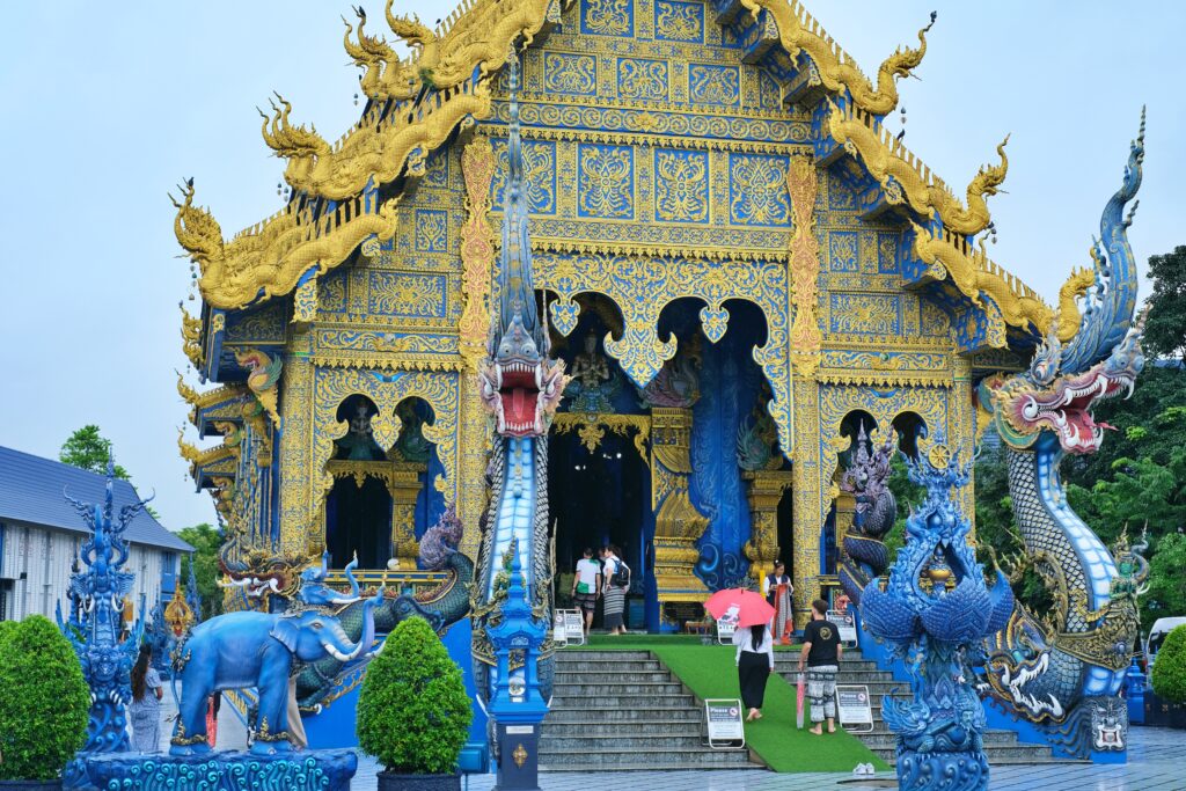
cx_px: 593
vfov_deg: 25.5
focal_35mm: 53
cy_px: 396
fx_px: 1746
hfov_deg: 37.5
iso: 320
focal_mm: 35
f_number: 4.5
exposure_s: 1/600
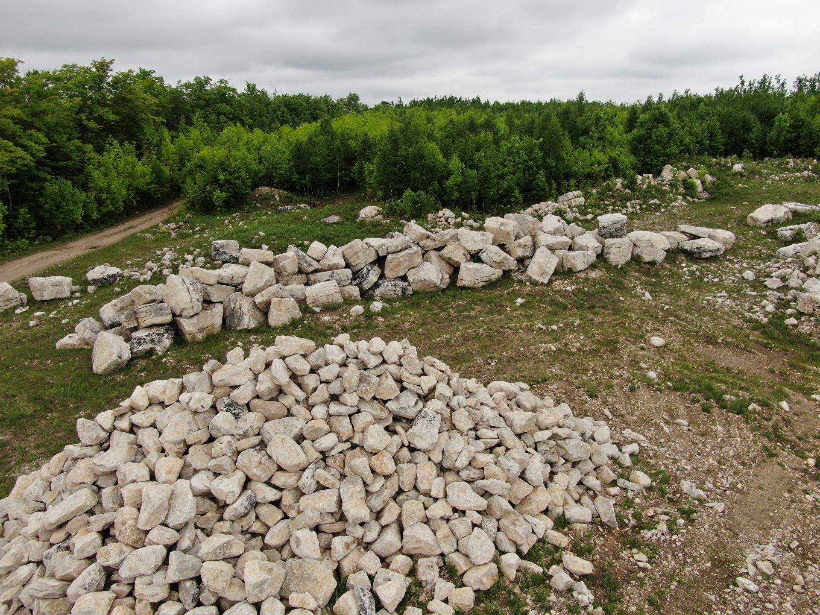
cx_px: 410
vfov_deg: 56.8
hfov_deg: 71.6
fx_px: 569
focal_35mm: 24
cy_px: 308
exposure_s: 1/800
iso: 100
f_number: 2.8
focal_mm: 4.39
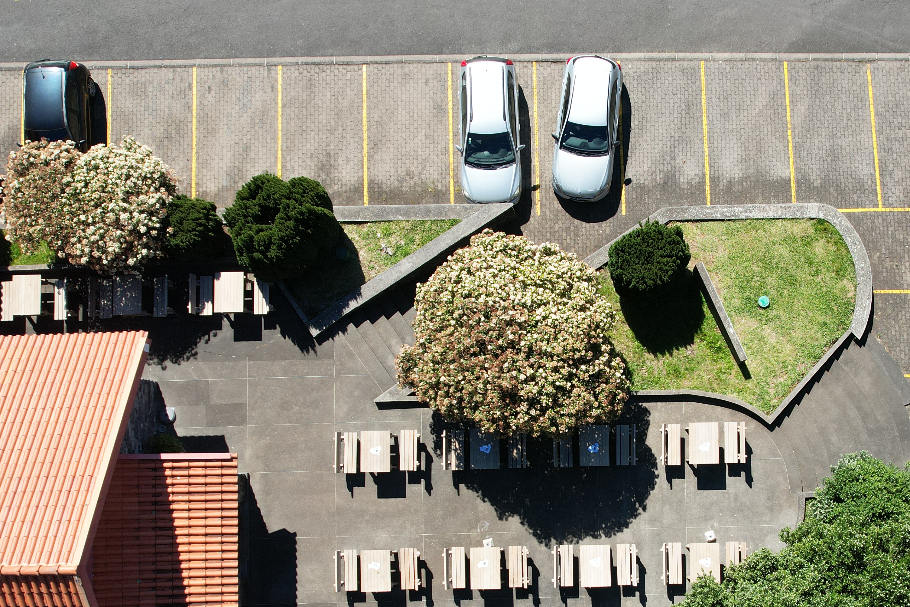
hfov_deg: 47.8
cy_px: 425
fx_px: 1011
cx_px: 598
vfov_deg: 33.0
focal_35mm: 40
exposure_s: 1/1250
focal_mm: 8.38
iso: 130
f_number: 2.8
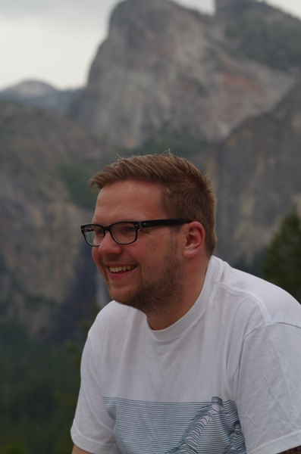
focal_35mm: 105
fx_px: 1324
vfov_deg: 19.5
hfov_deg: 13.0
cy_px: 227
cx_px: 150
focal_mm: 70
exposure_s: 1/250
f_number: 5.6
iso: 200
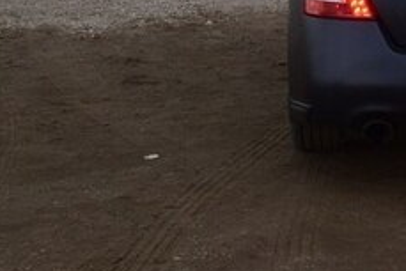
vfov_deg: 11.1
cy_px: -80
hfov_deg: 16.2
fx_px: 1365
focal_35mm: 121
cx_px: 495
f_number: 9
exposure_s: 1/125
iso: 400
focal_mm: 28
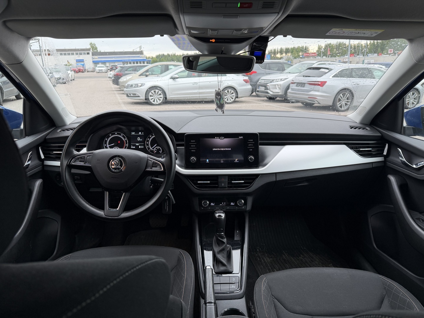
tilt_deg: -16.9
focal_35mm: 24
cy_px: 159
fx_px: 294
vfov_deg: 56.8
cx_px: 212
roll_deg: +1.6
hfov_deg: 71.6
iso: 100
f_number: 1.78
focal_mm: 6.76
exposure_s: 1/342
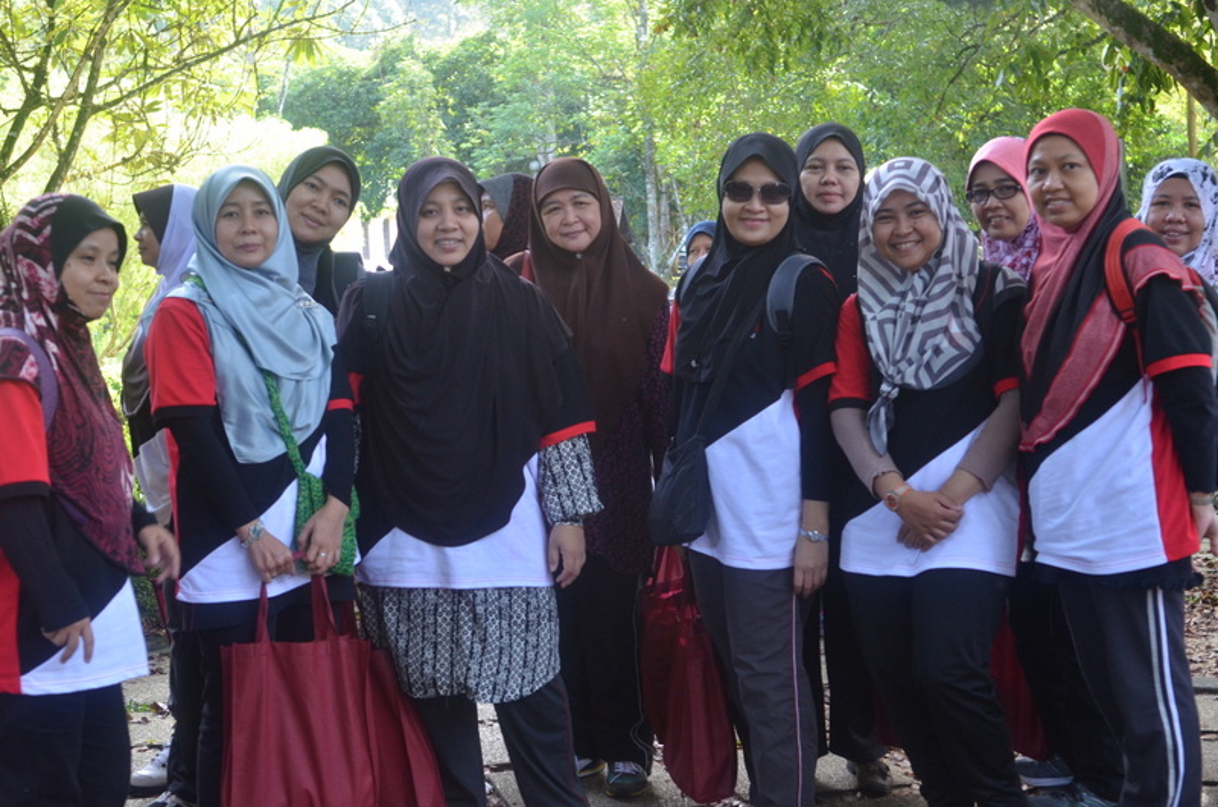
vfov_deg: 25.6
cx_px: 609
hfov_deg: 37.9
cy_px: 404
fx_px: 1773
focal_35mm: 52
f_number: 4.5
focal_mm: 35
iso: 1000
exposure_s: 1/125
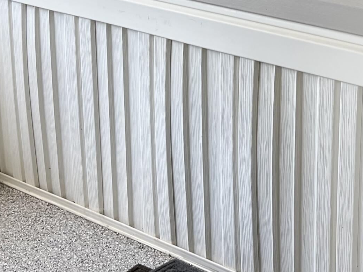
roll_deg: -1.9
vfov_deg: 18.8
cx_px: 408
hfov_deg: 24.1
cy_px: -31
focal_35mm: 75
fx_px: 786
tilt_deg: -13.1
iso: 50
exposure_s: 1/390
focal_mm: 5.1
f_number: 1.6
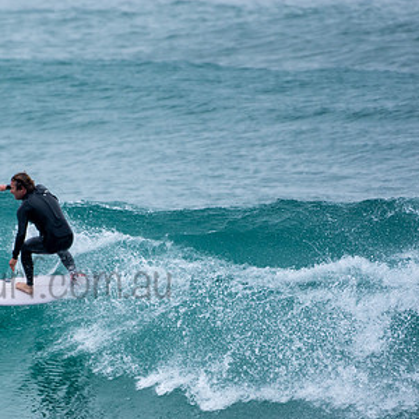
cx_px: 24
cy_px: 266
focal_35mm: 1231
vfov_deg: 1.4
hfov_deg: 1.4
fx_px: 16858
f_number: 5.6
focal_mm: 500
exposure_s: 1/1250
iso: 400
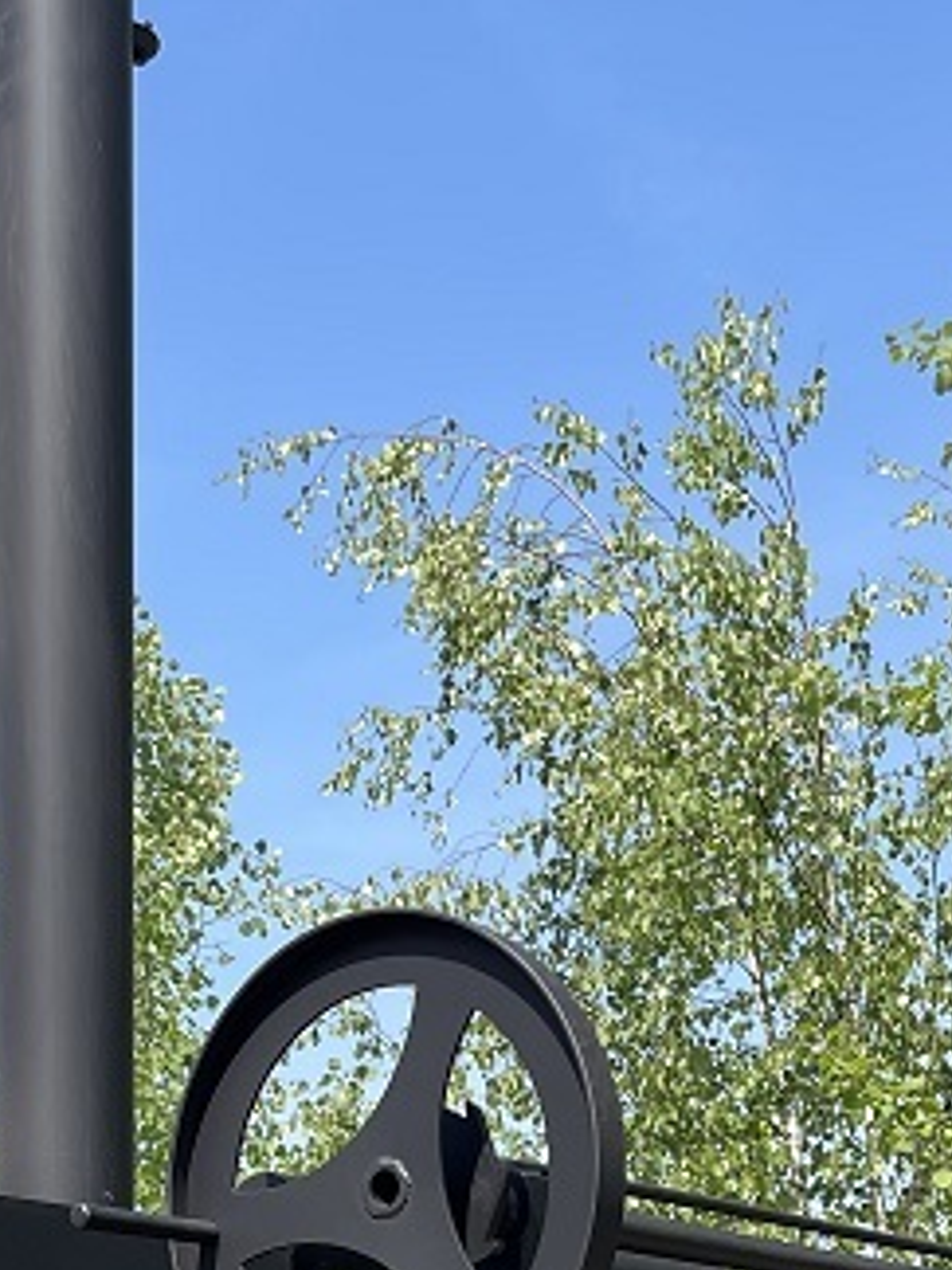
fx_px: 2970
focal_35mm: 81
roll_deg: +0.4
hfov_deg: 18.2
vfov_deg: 21.5
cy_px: 1705
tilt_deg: -2.5
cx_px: 521
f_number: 1.6
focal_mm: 5.1
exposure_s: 1/1689
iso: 32
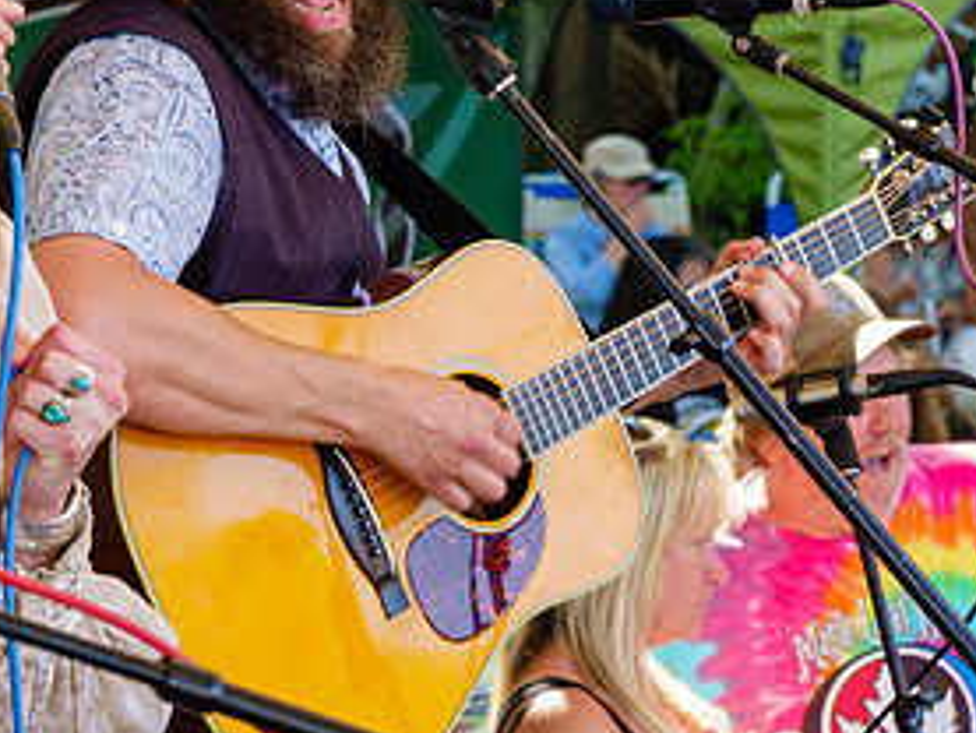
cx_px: 247
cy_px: 210
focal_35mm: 266
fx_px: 7503
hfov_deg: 7.4
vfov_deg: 5.6
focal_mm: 47.86
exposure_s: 1/160
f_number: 4.5
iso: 320
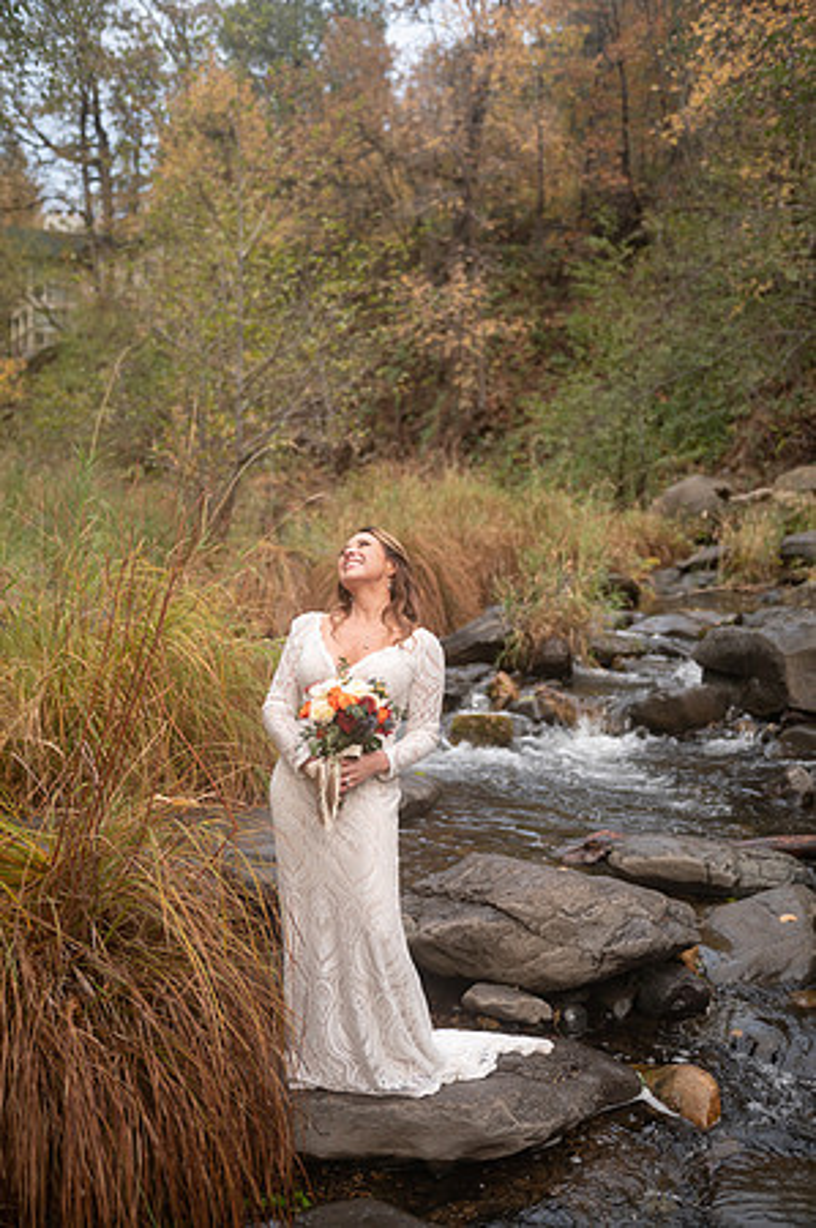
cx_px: 408
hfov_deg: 33.3
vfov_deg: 48.5
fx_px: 1363
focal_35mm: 40
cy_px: 614
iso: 640
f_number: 2.8
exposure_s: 1/320
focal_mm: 40
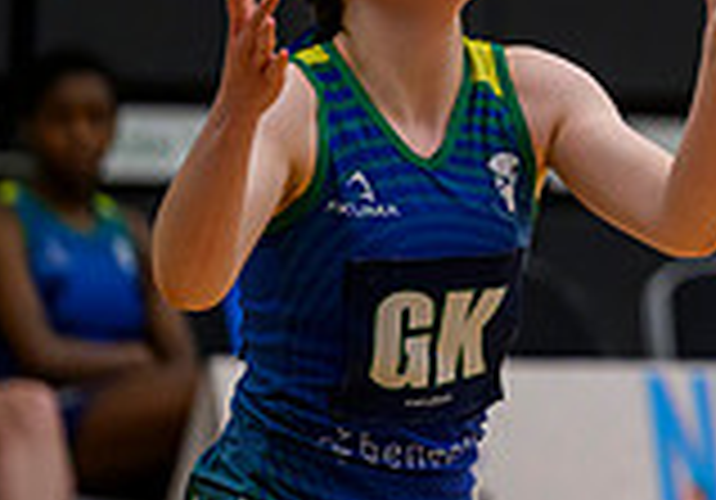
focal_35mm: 817
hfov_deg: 2.5
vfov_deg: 1.7
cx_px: 1100
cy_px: -66
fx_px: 16488
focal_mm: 200
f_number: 3.2
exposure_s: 1/1000
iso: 3200
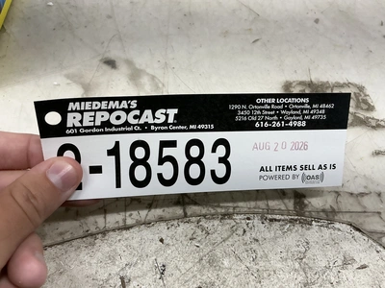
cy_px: 144
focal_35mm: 28
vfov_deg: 49.7
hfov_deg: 63.4
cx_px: 192
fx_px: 311
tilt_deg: -50.4
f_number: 1.8
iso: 32
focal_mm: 3
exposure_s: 1/120
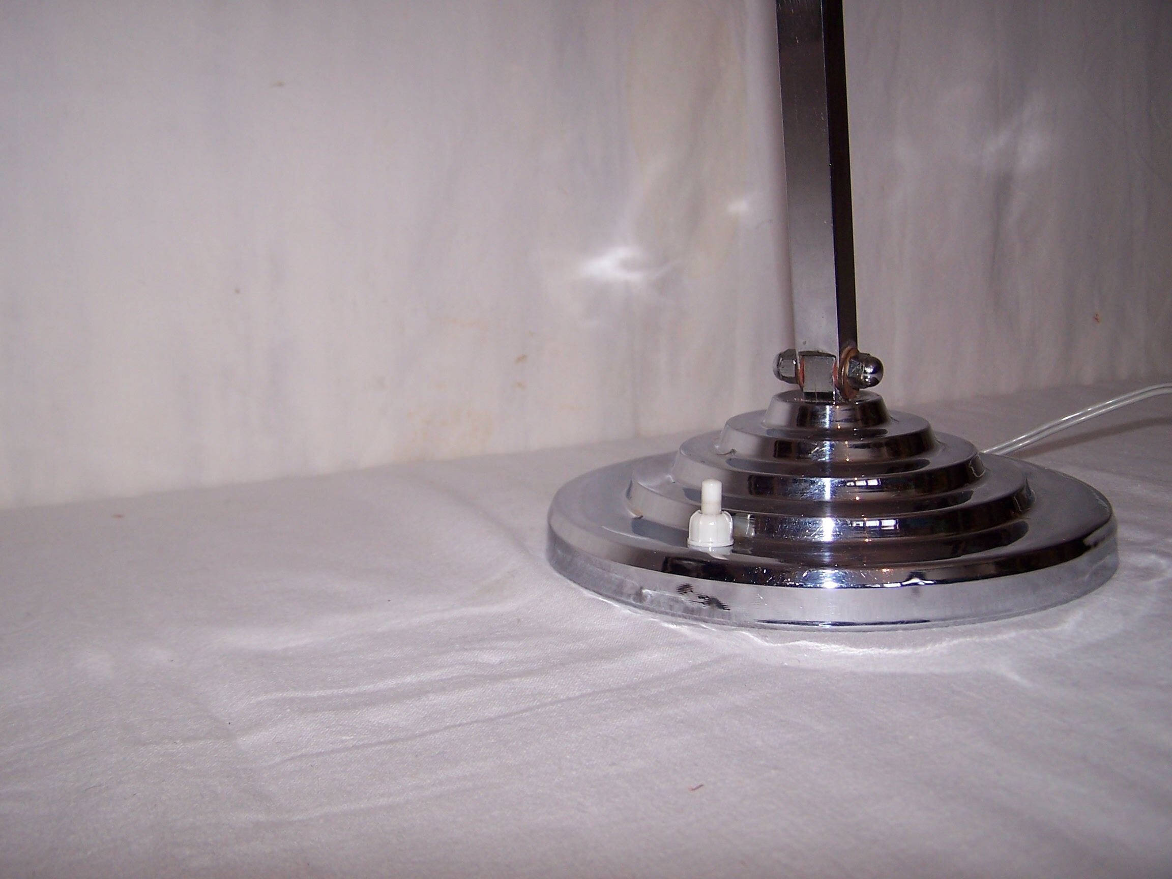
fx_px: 1287
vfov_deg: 37.7
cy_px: 440
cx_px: 586
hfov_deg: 49.0
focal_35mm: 38
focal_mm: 6.3
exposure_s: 1/60
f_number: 2.8
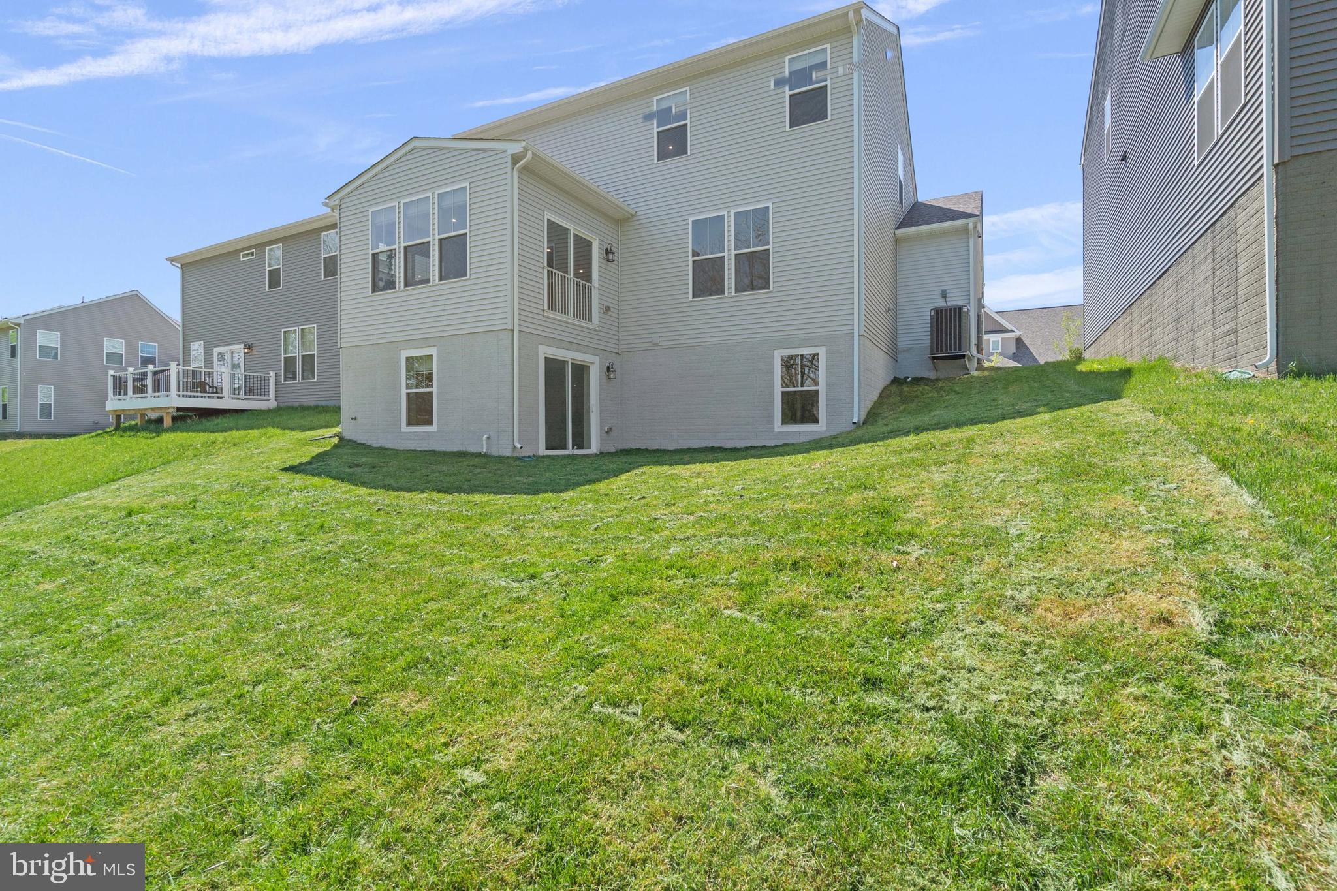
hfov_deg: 96.7
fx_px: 594
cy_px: 446
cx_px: 668
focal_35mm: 16
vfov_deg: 73.7
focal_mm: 16
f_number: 8
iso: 320
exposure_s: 1/800
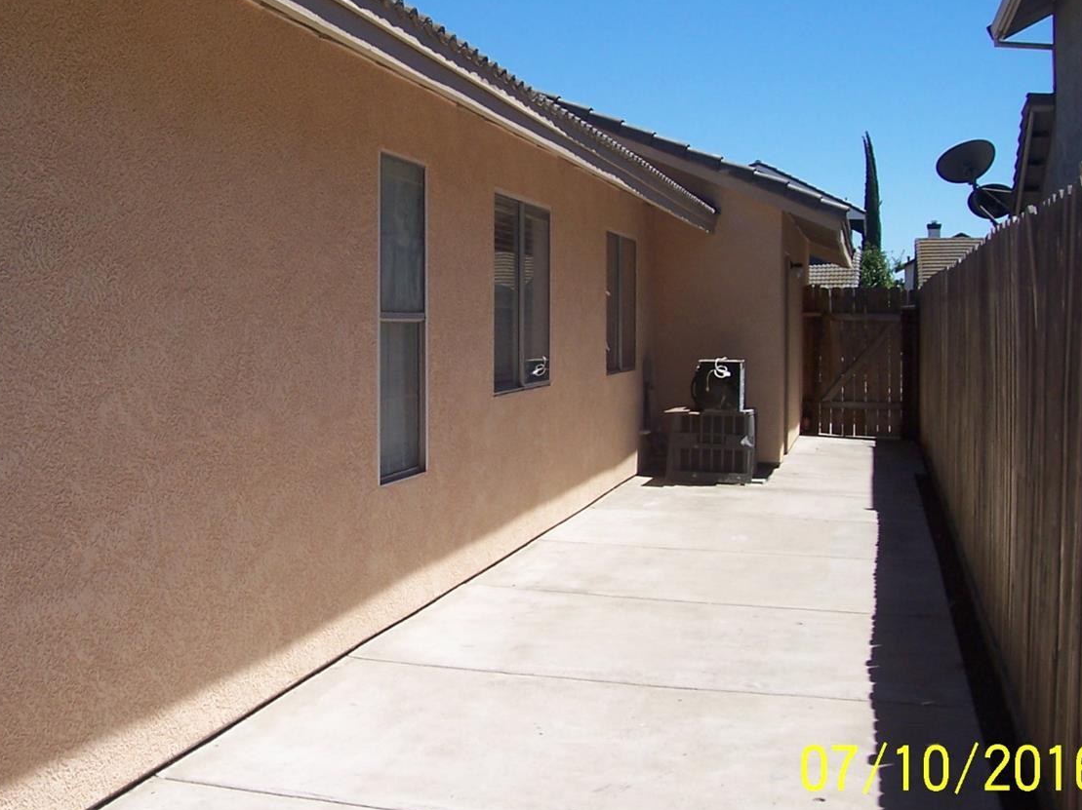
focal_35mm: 46
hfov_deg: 41.1
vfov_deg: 31.5
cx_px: 454
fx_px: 1437
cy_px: 357
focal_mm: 5.6
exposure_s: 1/500
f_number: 5.6
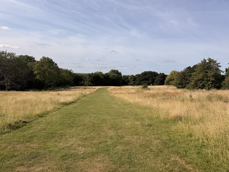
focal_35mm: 24
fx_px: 159
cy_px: 86
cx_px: 114
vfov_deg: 56.8
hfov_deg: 71.6
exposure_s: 1/6173
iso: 80
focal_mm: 6.76
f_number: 1.78
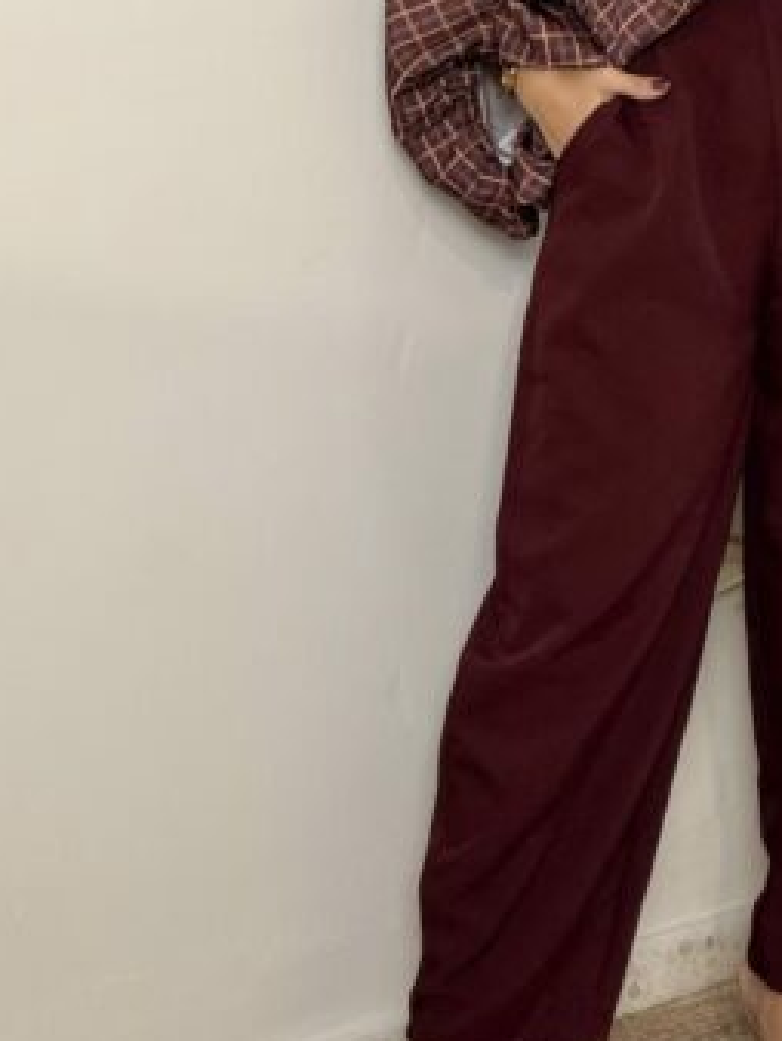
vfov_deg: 26.5
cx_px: 659
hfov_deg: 20.4
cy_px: 123
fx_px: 2136
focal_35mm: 71
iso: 125
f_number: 1.9
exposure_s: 1/50
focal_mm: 2.71
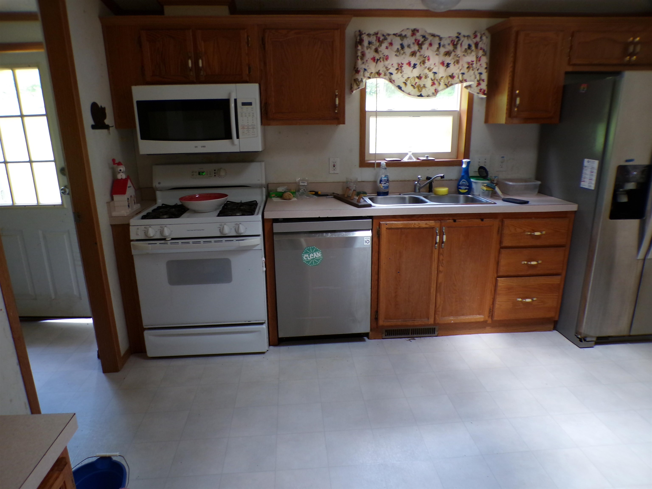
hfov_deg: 71.6
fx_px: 452
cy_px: 244
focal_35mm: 24
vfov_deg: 56.8
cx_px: 326
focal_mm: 4.3
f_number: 3
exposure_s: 1/17
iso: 284
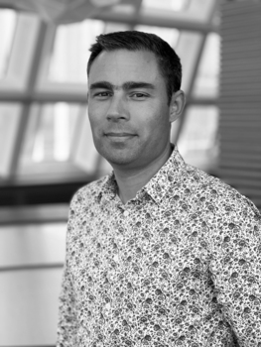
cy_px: 174
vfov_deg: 25.3
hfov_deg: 19.2
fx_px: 773
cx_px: 130
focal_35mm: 77
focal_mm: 9
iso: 125
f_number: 2.8
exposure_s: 1/121
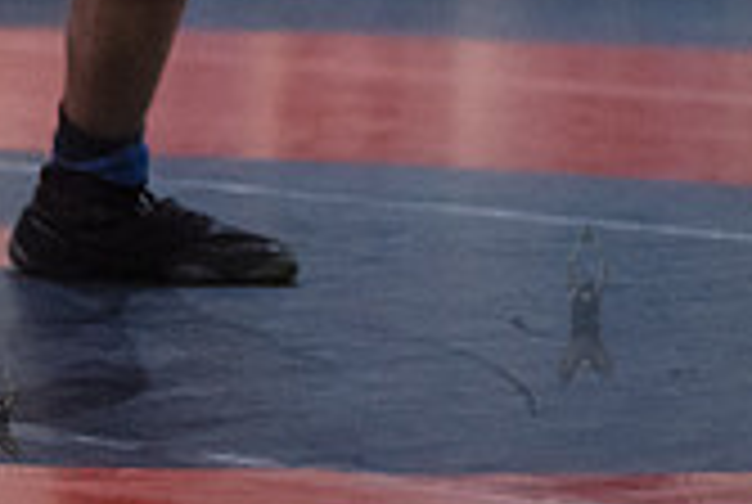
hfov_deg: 6.8
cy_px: -353
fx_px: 6236
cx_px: -288
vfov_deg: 4.6
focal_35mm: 298
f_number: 3.2
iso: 8000
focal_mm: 86
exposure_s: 1/400
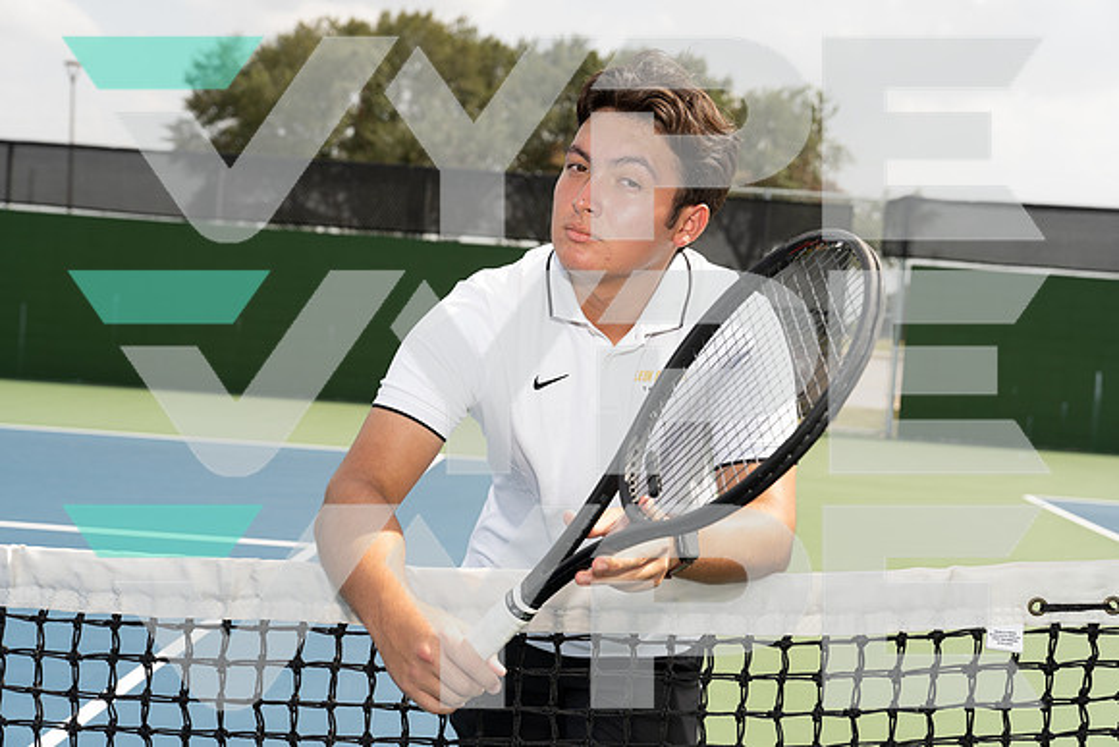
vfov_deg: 27.5
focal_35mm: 49
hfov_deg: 40.3
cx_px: 560
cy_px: 374
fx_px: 1523
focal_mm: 49
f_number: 5.6
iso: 100
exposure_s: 1/250
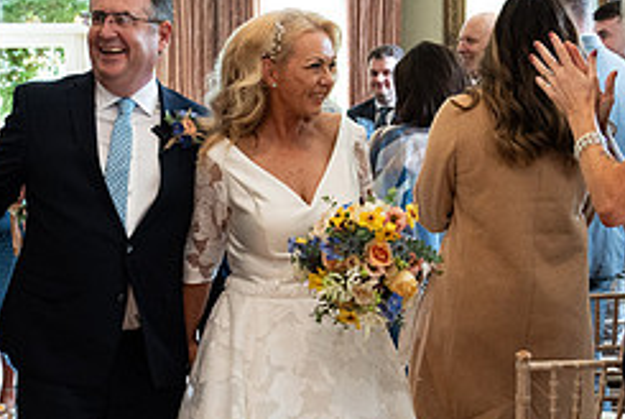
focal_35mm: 71
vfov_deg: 19.1
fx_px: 1234
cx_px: 194
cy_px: 298
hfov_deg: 28.2
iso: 5000
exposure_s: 1/200
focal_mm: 30
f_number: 3.5
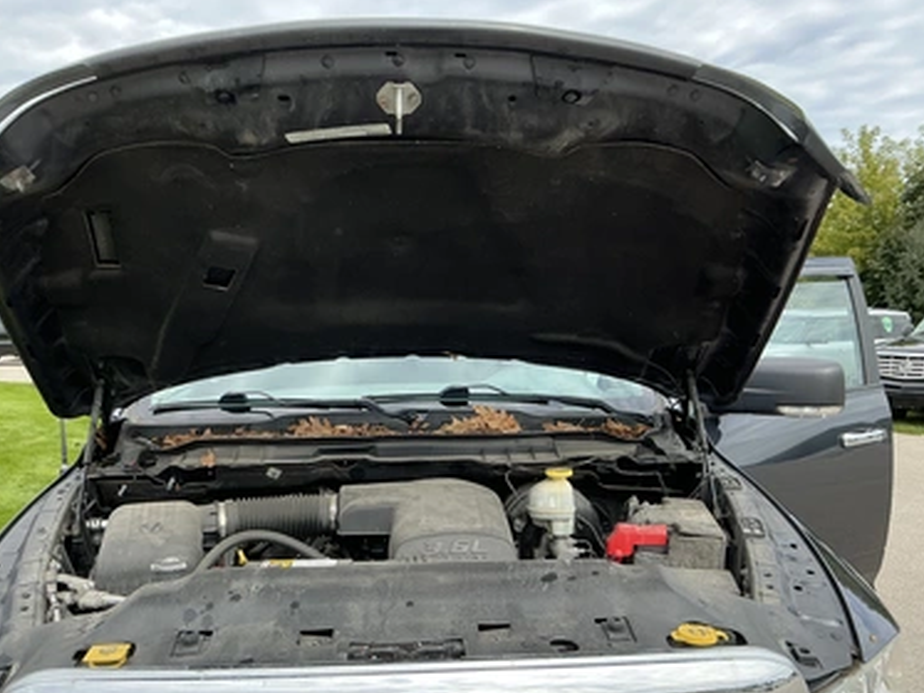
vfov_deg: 46.8
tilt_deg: -3.0
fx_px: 801
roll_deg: -0.7
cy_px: 361
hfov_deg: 59.9
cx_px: 438
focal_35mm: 30
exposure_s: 1/540
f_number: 1.8
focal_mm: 3
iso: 25
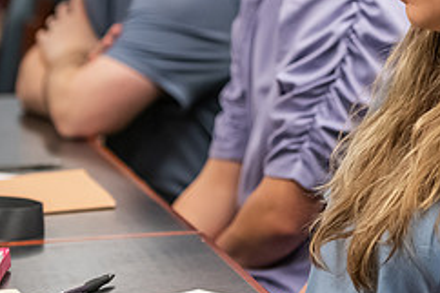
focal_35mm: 240
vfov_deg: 5.7
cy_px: -17
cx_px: 364
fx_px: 2931
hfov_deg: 8.6
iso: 1600
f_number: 2.8
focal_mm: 100
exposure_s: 1/200
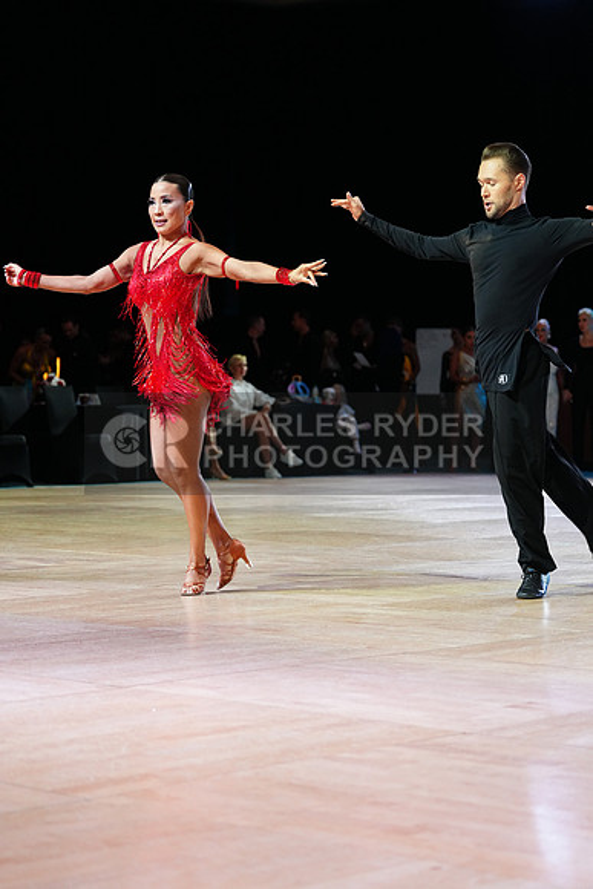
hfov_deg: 15.9
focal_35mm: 86
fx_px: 2123
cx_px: 296
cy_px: 444
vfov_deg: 23.6
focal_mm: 86
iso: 2500
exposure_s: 1/320
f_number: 4
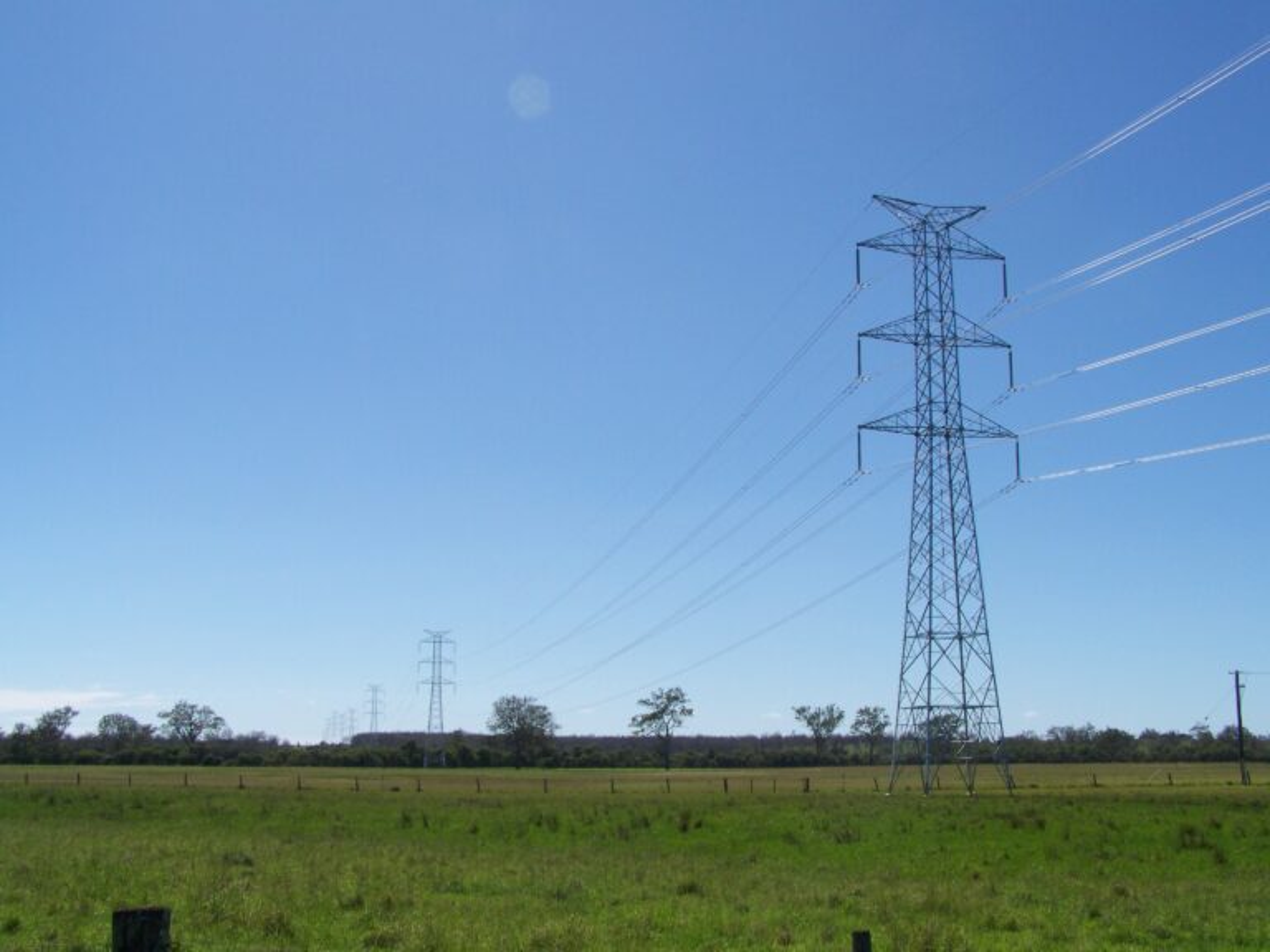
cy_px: 476
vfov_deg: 37.7
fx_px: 1394
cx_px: 635
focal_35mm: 38
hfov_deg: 49.0
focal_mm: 6.3
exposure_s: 1/400
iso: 64
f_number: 5.6
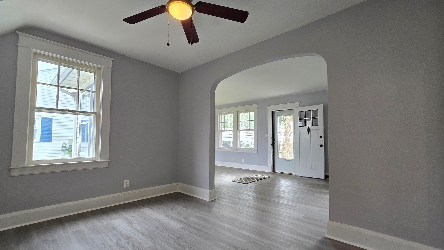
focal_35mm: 15
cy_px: 130
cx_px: 215
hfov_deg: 103.0
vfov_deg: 70.5
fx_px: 177
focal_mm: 2.2
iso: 80
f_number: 2.2
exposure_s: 1/60.2
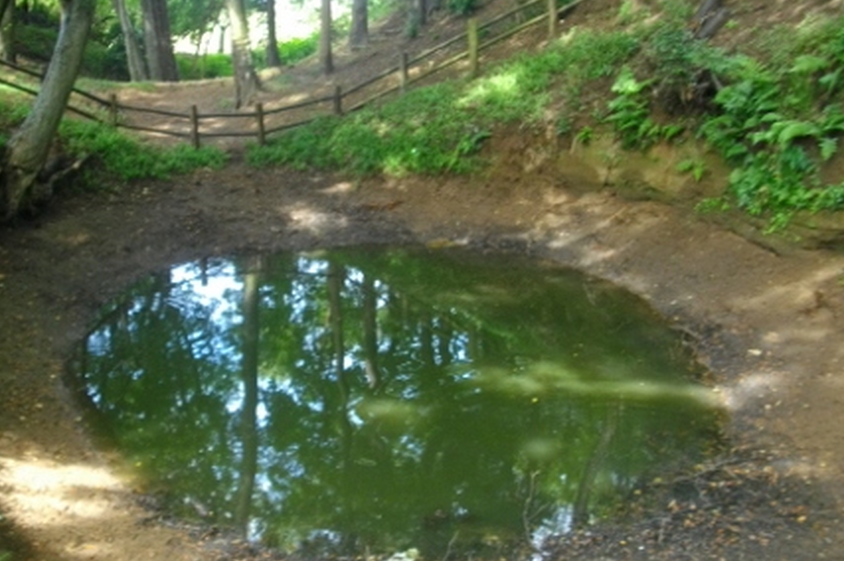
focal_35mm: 39
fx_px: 914
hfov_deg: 49.4
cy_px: 248
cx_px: 360
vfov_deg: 34.1
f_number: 2.9
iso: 175
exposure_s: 1/50
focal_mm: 5.7
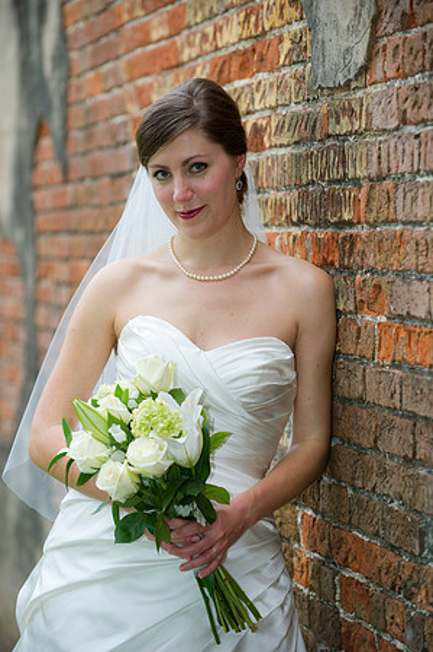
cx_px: 216
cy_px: 326
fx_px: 2260
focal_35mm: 125
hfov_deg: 10.9
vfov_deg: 16.4
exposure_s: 1/250
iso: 400
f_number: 3.2
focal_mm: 125
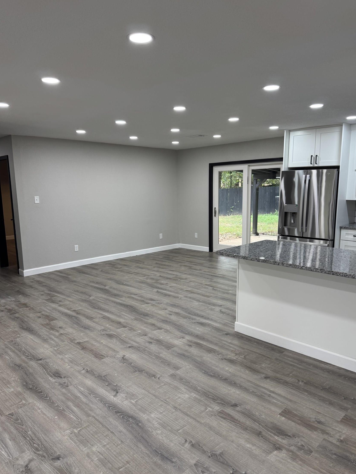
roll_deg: +0.8
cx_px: 180
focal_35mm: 25
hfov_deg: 54.9
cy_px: 242
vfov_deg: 69.4
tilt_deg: -9.3
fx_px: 343
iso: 100
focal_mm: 6.76
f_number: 1.78
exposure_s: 1/120
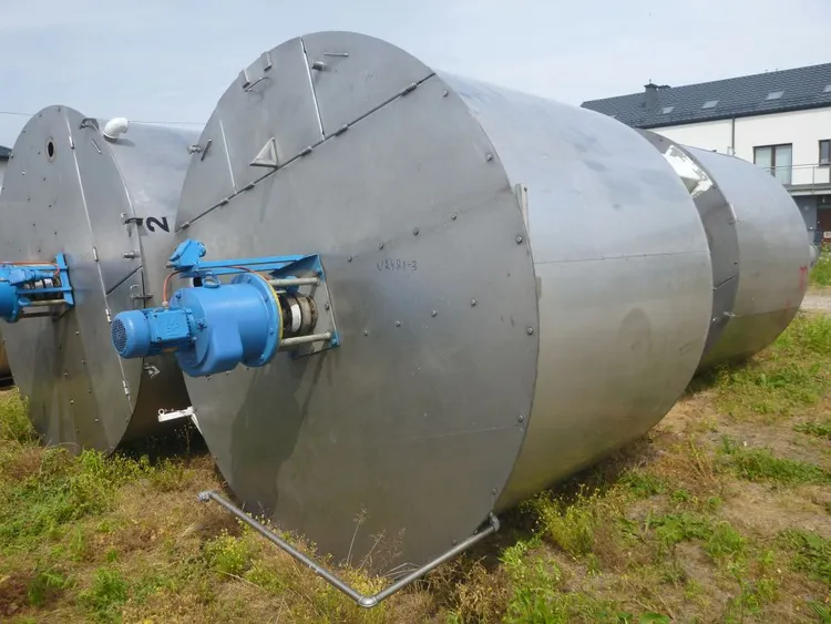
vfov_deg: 49.8
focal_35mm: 28
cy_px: 312
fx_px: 672
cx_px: 416
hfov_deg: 63.4
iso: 100
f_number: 3.3
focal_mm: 4.9
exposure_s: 1/800
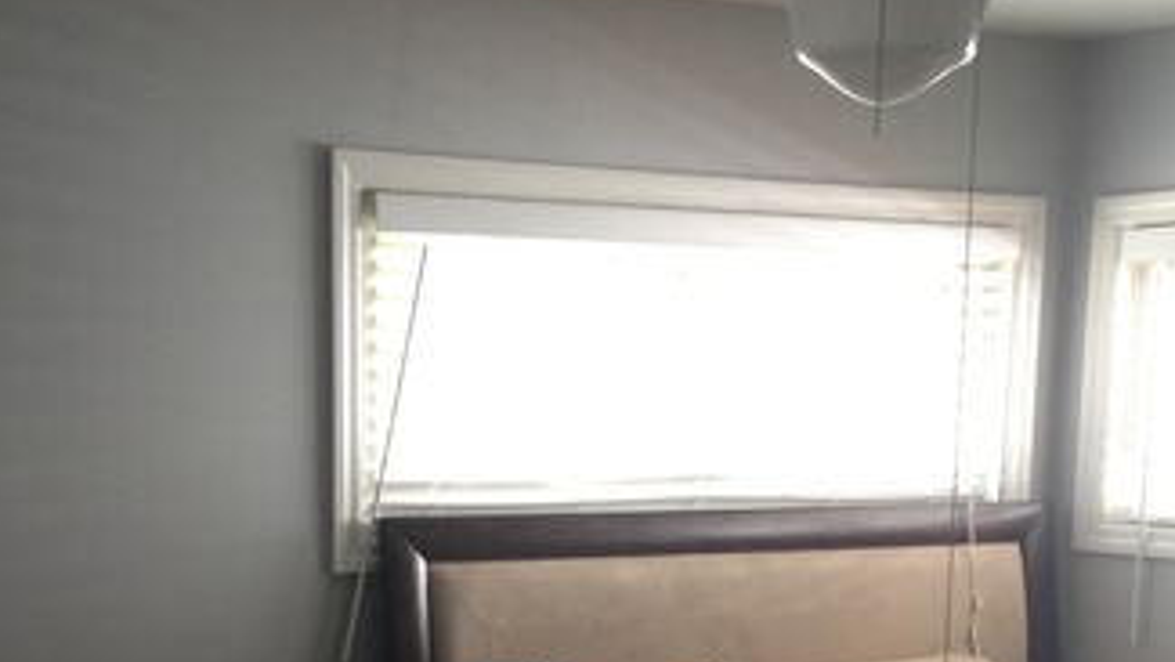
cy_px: 763
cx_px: 492
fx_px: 2337
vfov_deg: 15.6
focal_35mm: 75
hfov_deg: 28.2
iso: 50
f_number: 2.4
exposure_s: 1/20
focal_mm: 4.28
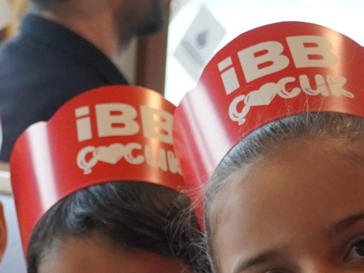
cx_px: 370
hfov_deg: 10.3
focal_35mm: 191
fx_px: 2009
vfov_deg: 7.6
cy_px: 460
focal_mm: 21
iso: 800
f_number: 4
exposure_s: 1/160
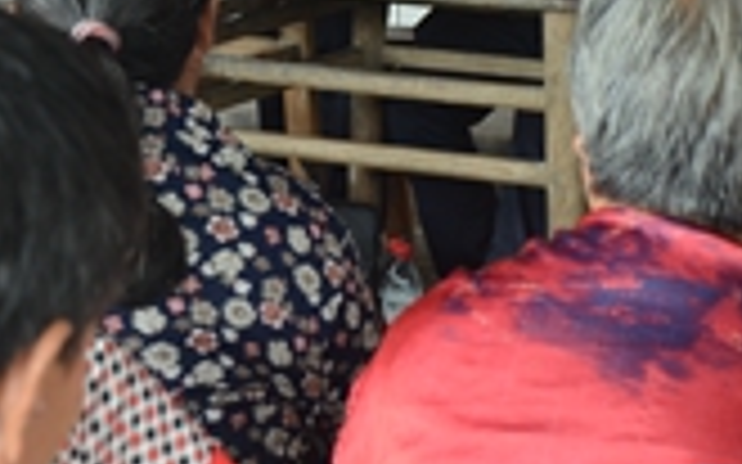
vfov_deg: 8.3
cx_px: 337
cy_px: 43
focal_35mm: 157
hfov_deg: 13.3
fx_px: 3174
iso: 640
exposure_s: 1/100
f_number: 5
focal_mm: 34
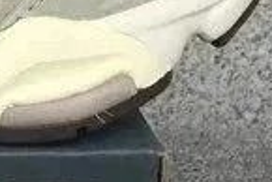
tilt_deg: -21.6
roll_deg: +0.5
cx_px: -281
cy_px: 87
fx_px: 1513
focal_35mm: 200
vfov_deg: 6.9
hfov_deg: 9.6
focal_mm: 3.3
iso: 40
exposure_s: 1/100
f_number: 2.4
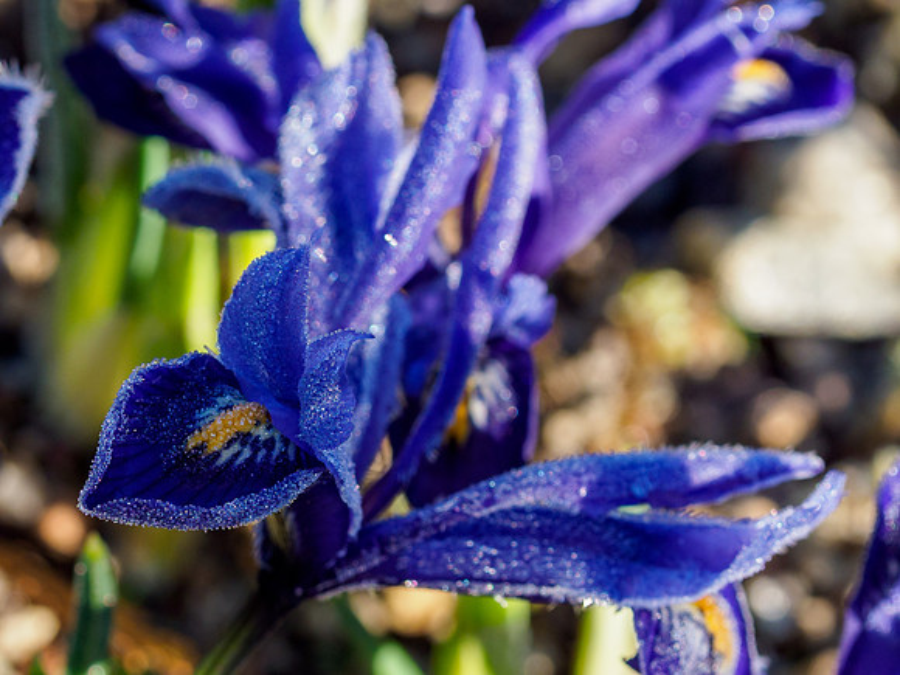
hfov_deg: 7.1
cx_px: 289
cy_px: 495
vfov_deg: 5.3
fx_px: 7285
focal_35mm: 280
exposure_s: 1/125
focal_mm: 60
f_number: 5
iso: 200
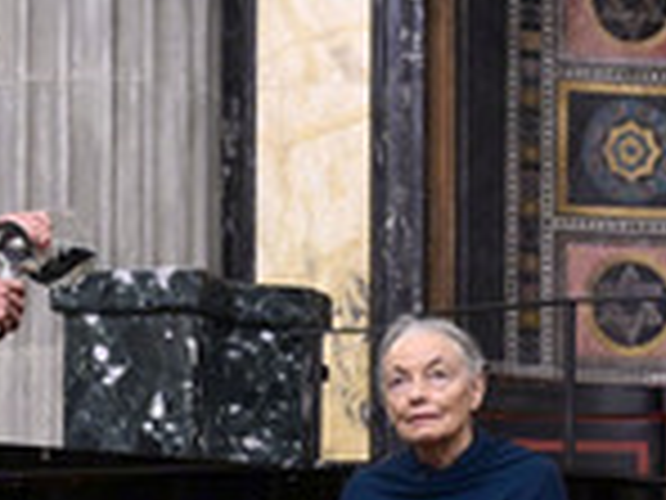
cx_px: 151
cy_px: 527
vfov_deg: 9.9
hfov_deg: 13.2
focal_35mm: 149
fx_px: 2867
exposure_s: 1/200
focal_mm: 51
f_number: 2.8
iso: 4000
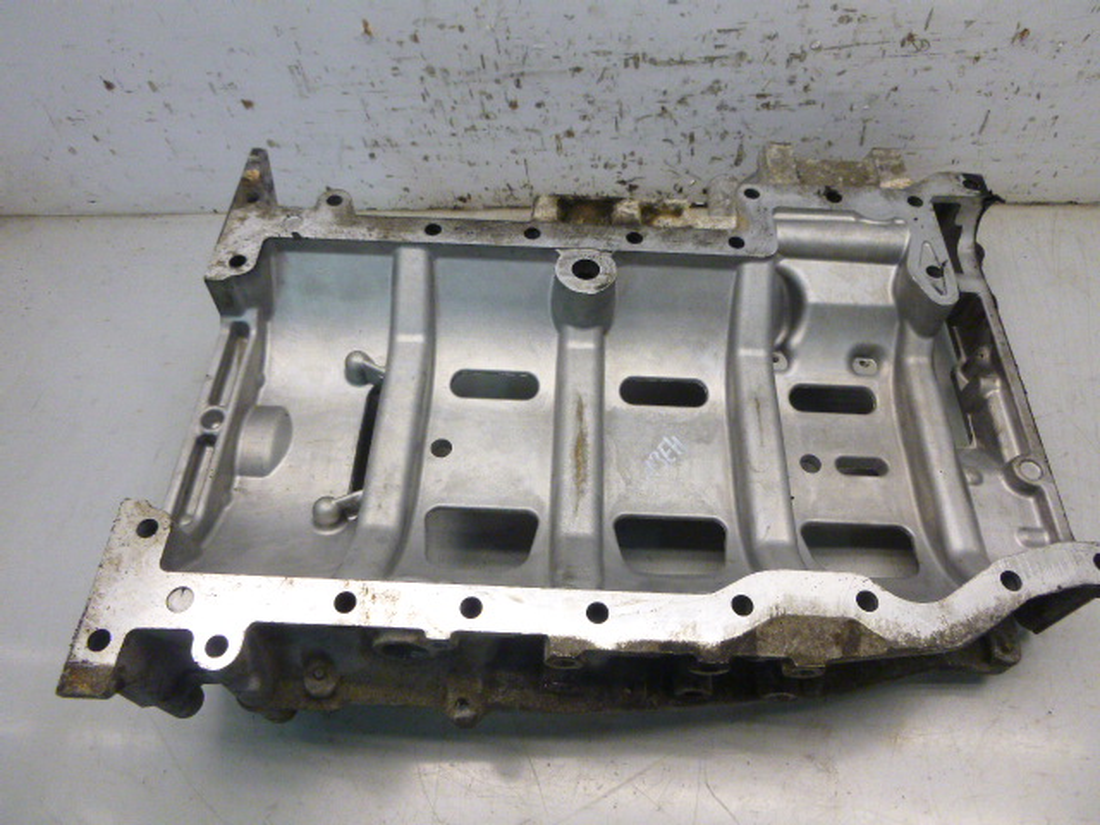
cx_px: 550
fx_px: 794
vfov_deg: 54.9
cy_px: 412
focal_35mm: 25
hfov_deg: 69.4
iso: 320
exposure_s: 1/60
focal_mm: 4.5
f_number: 3.9
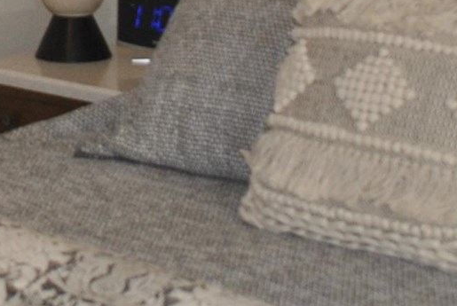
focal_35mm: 161
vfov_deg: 8.3
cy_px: -229
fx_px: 2047
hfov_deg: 12.3
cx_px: -161
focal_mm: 18
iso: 200
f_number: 3.5
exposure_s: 1/60
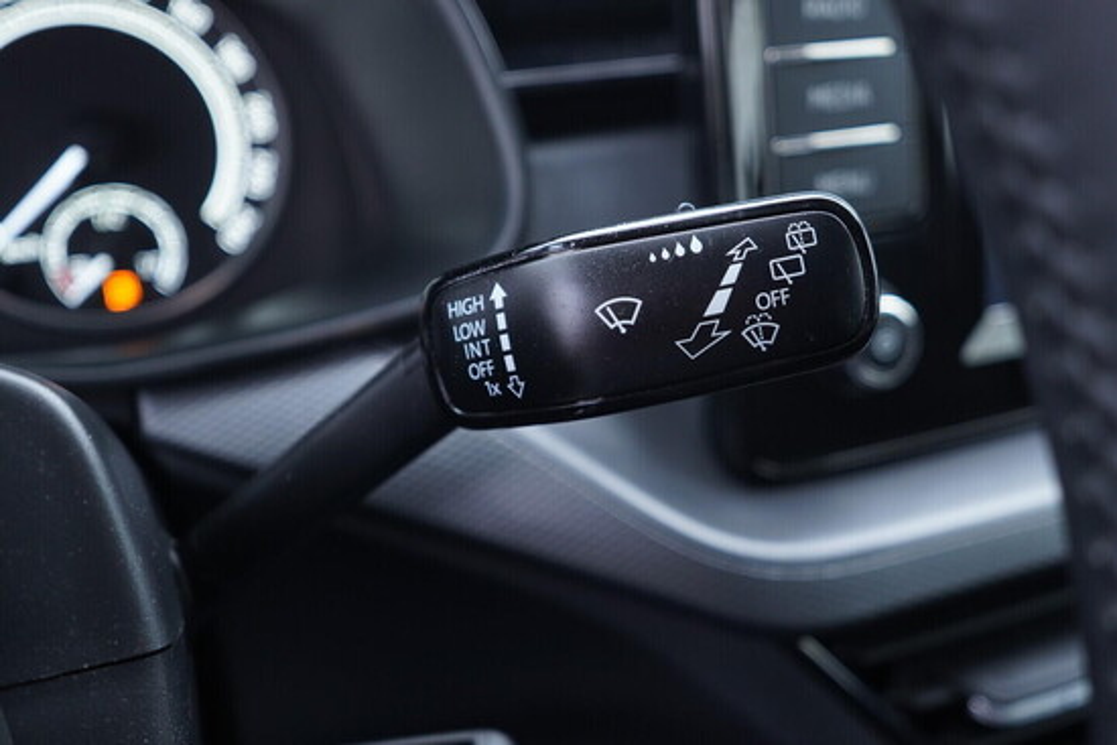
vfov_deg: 36.9
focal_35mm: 36
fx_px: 1117
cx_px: 558
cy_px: 372
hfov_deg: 53.1
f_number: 2.8
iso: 500
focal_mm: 24
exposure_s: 1/40
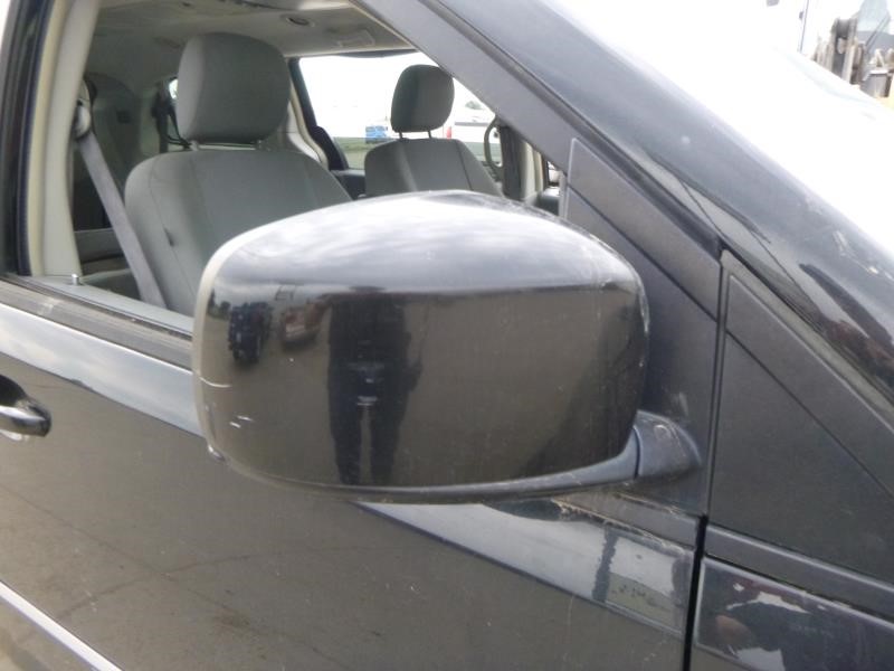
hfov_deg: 69.4
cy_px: 336
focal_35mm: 25
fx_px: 646
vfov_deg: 54.9
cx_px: 447
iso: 320
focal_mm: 4.5
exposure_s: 1/125
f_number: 3.9
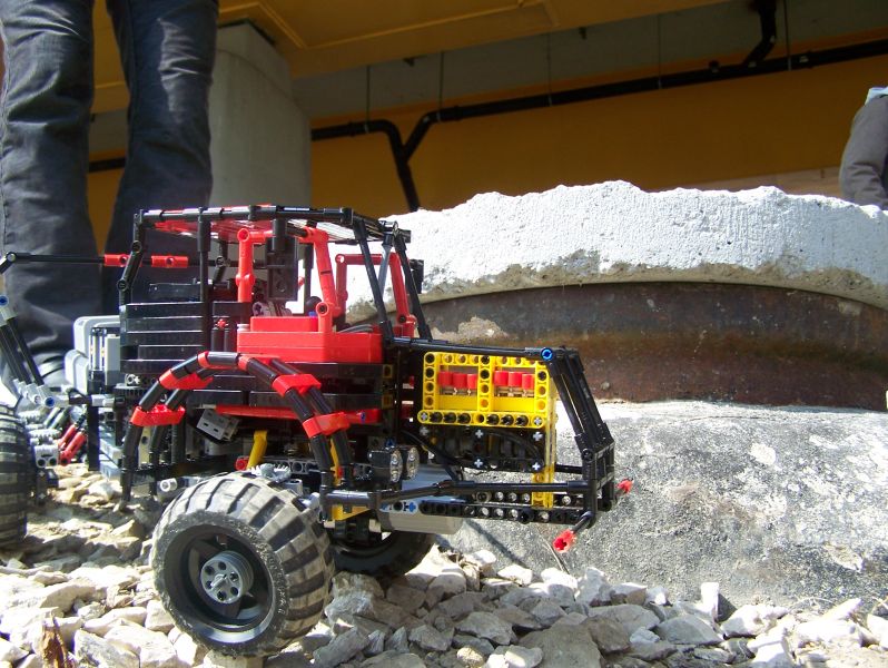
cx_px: 444
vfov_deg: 37.8
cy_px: 334
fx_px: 976
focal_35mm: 38
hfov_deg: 48.9
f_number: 2.8
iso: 80
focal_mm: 6.3
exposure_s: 1/400
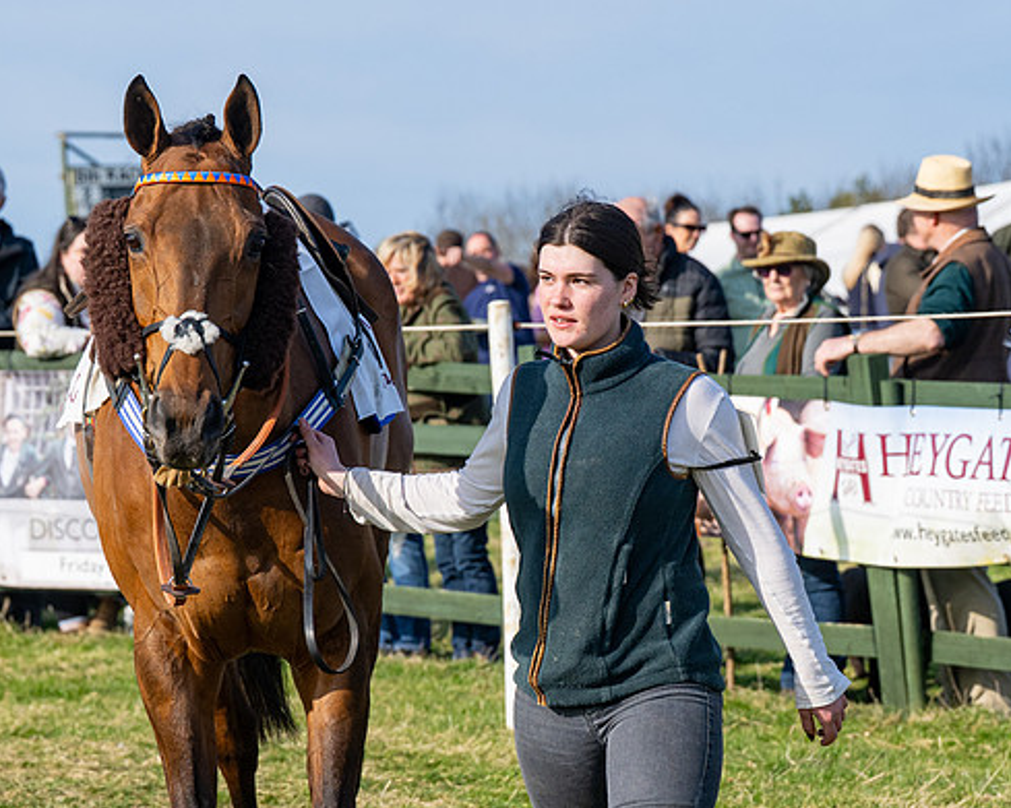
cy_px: 338
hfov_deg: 10.2
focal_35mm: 189
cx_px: 521
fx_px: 5654
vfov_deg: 8.2
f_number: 4.5
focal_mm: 78
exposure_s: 1/2000
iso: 200
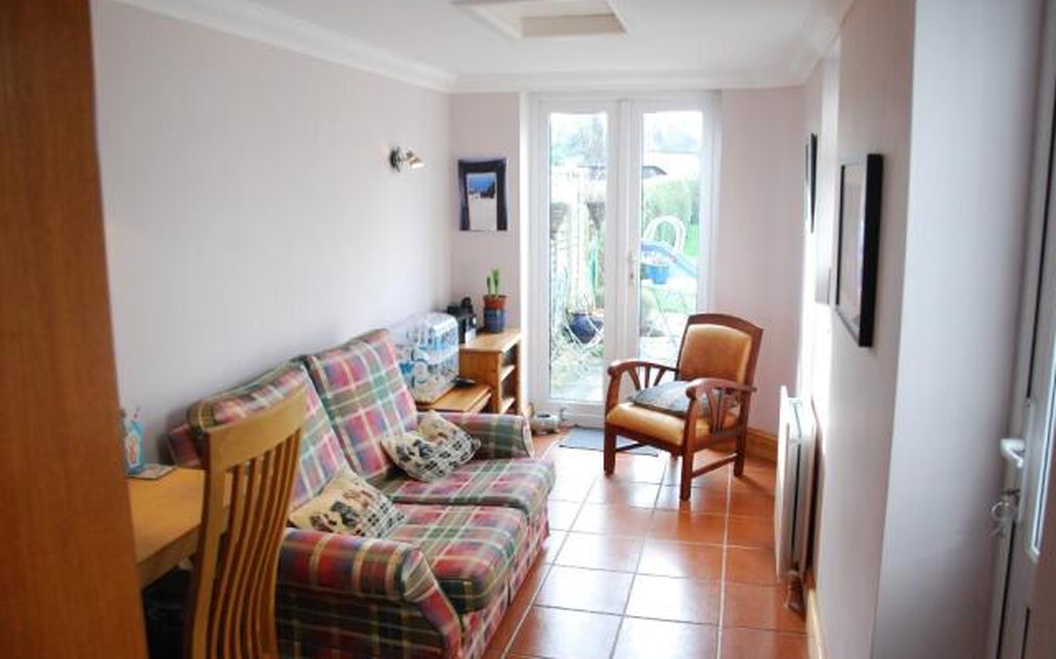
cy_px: 321
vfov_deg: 44.5
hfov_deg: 66.5
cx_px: 535
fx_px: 806
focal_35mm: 28
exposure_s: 1/100
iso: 800
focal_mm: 18
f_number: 5
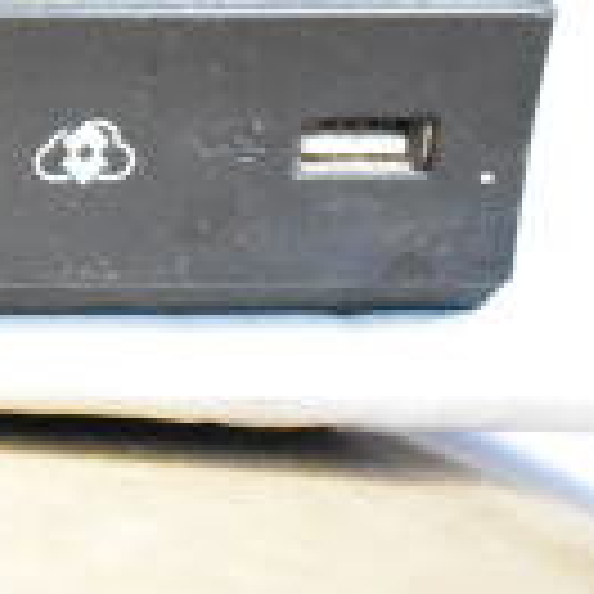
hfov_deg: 9.5
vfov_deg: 10.6
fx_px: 3203
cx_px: -774
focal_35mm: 165
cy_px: 232
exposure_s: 1/50
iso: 20000
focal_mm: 28
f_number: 4.2
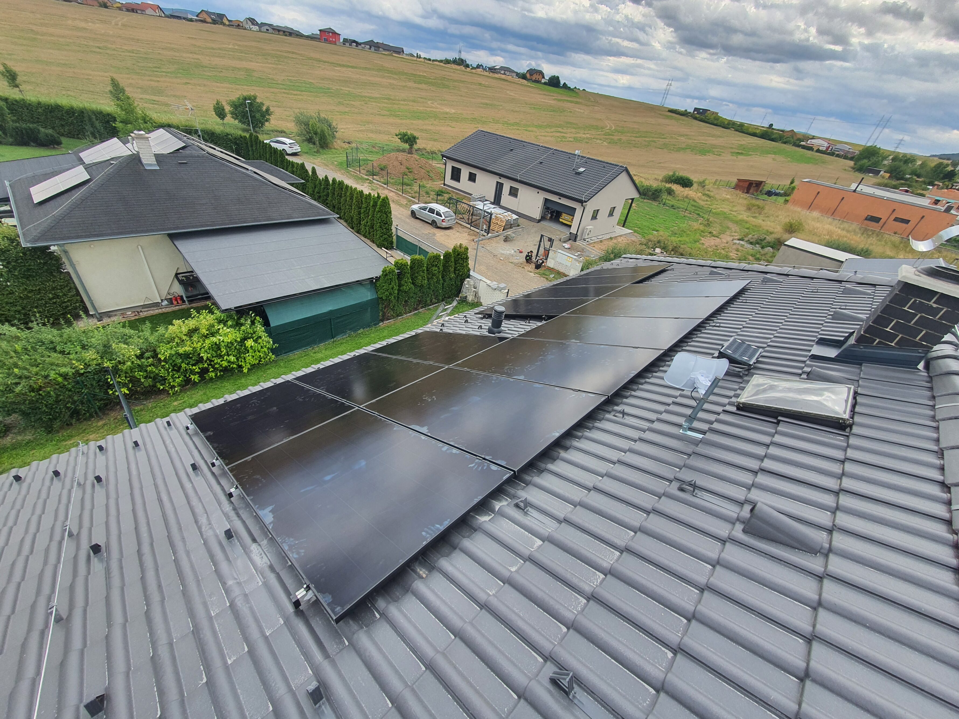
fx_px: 360
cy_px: 360
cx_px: 480
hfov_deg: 106.2
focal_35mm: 13
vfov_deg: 89.9
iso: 50
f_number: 2.2
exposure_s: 1/287
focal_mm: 1.8
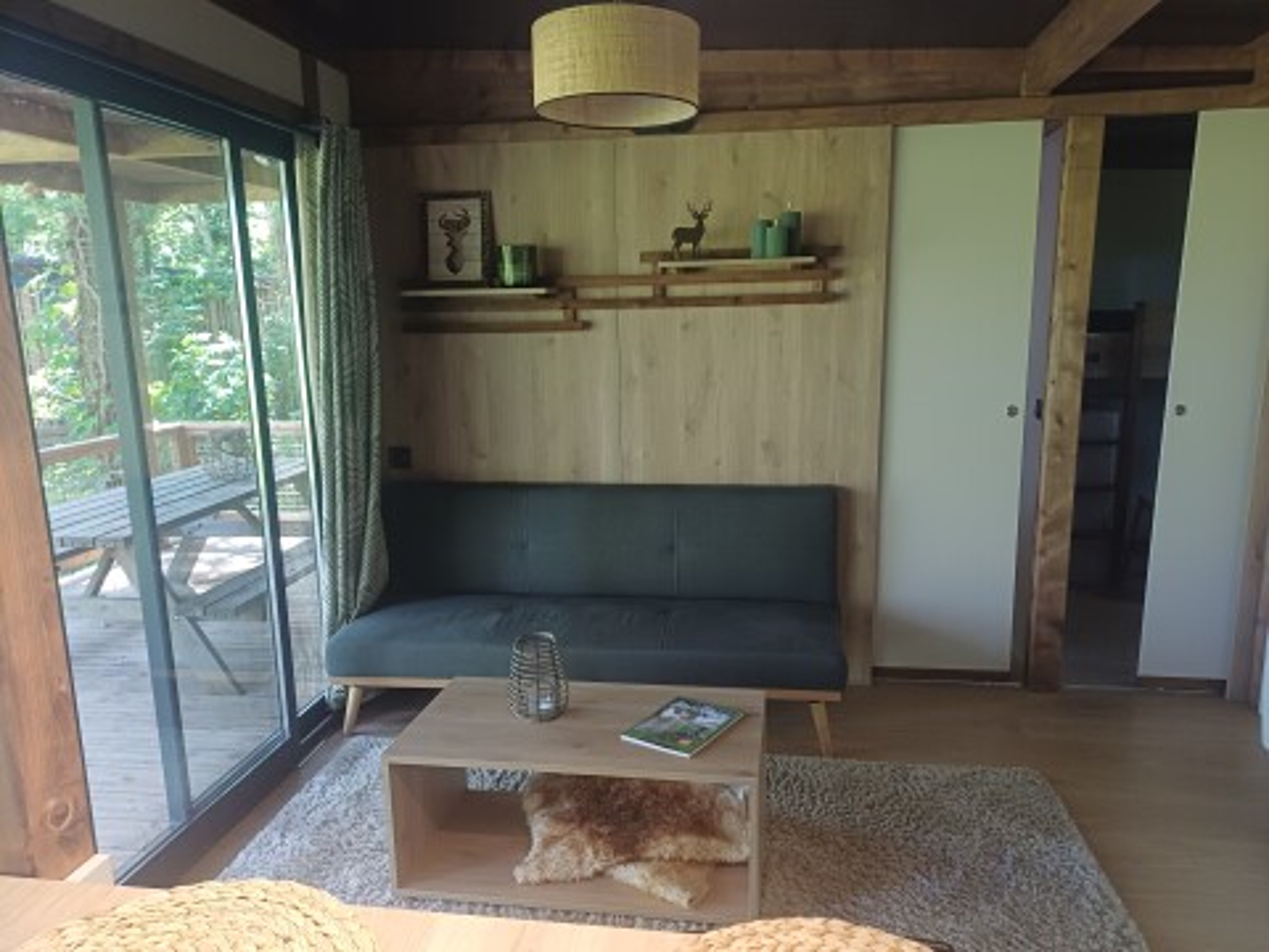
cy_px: 476
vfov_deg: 54.9
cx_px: 634
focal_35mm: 25
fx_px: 916
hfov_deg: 69.4
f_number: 1.8
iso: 320
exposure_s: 1/50
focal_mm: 4.65
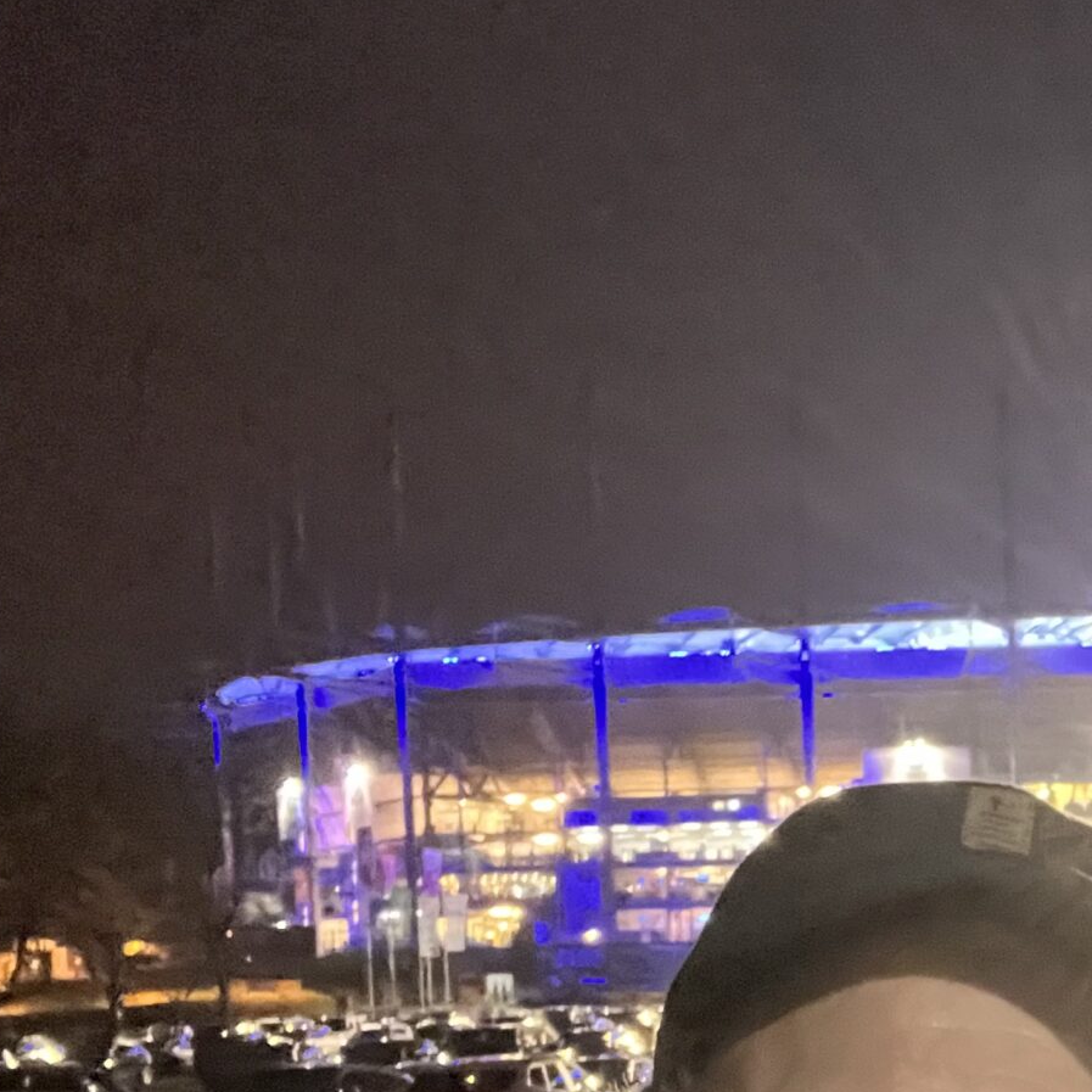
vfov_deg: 28.2
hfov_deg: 25.3
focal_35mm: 58
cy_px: 1019
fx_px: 2070
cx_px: 1443
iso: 1250
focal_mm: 2.71
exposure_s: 1/17
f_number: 2.2
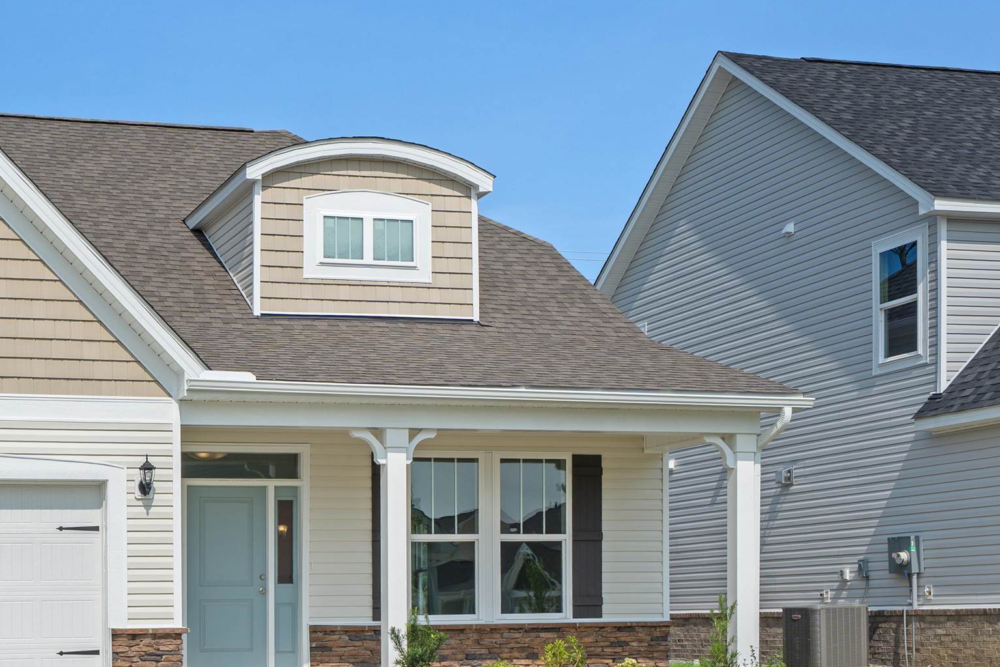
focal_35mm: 60
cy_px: 454
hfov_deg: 31.7
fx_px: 1667
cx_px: 89
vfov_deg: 22.5
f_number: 8
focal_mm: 30
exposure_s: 1/250
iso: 160
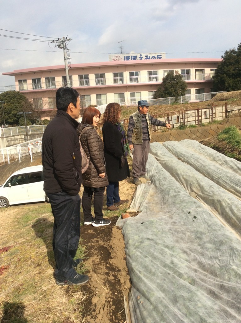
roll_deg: +4.5
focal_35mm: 32
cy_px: 162
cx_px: 120
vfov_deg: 56.9
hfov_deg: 44.1
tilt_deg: -9.3
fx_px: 298
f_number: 2.4
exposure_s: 1/1330
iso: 32
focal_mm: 3.3
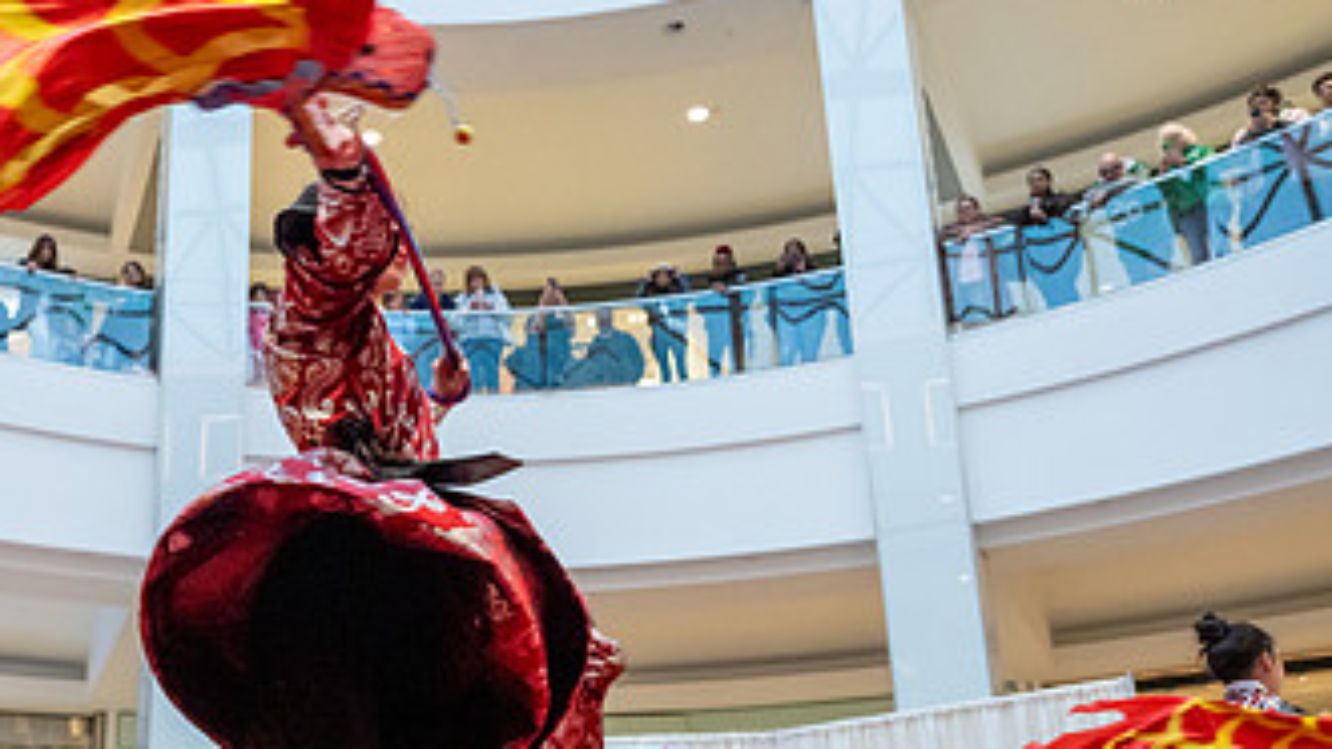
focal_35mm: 44
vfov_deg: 26.9
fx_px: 1554
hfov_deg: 45.0
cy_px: 526
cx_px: 354
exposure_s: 1/500
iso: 4000
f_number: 4
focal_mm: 24
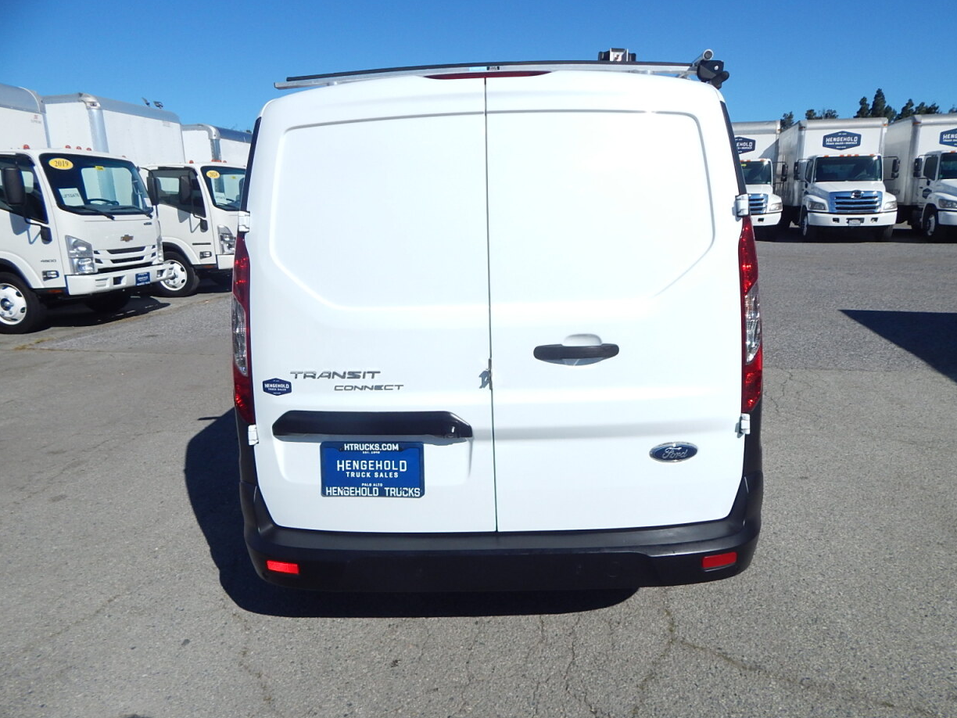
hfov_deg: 73.9
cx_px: 472
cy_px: 354
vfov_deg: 58.9
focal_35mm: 23
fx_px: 636
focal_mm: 4
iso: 125
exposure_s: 1/1500
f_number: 6
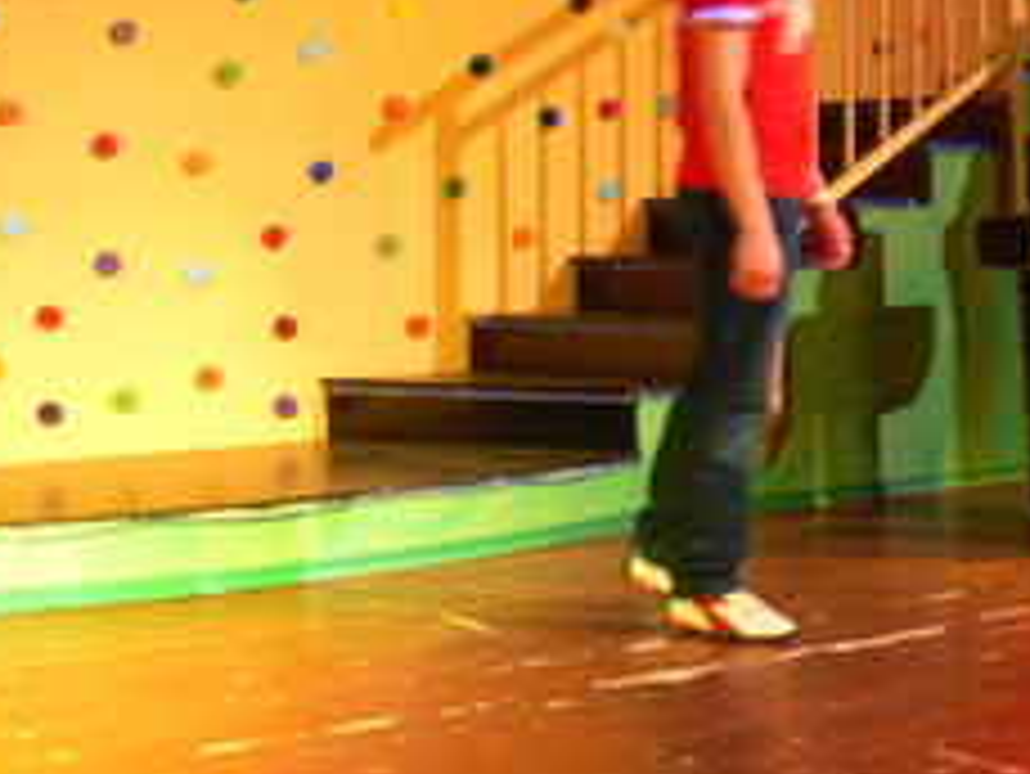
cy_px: 238
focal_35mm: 72
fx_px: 2143
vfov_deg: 20.4
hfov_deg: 26.1
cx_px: 927
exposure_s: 1/6
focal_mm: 7.4
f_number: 2.8
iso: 200
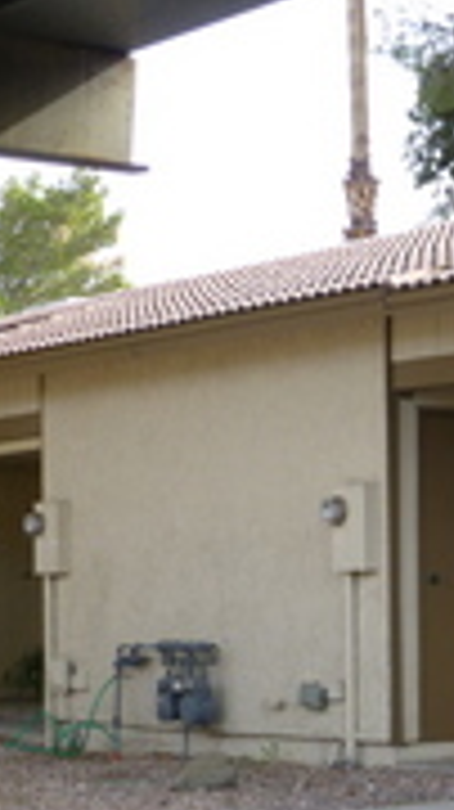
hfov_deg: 10.5
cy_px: 526
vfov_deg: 18.9
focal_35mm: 113
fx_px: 2423
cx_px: 593
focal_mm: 9.7
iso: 200
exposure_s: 1/250
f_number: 4.6
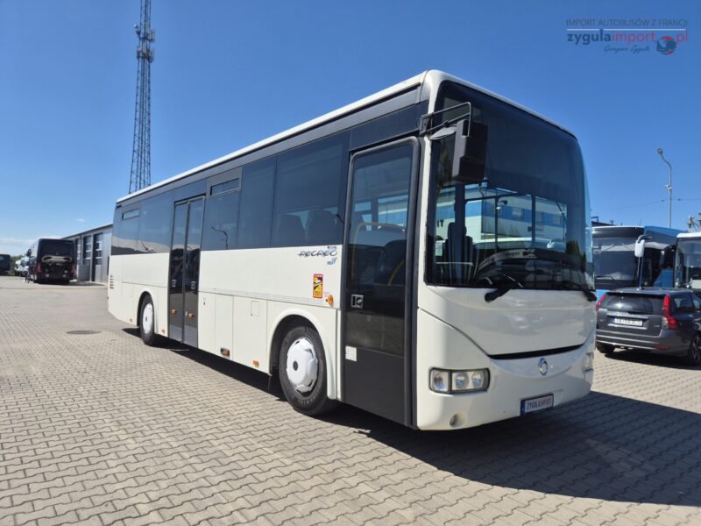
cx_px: 350
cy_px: 263
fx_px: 466
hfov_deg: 73.9
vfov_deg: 58.9
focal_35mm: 23
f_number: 1.8
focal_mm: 5.4
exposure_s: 1/2500
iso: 25
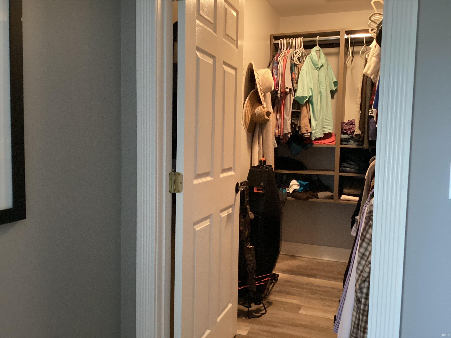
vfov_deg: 45.4
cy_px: 169
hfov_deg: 58.4
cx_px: 226
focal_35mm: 31
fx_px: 404
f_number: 2.4
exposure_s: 1/30
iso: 640
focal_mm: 3.3
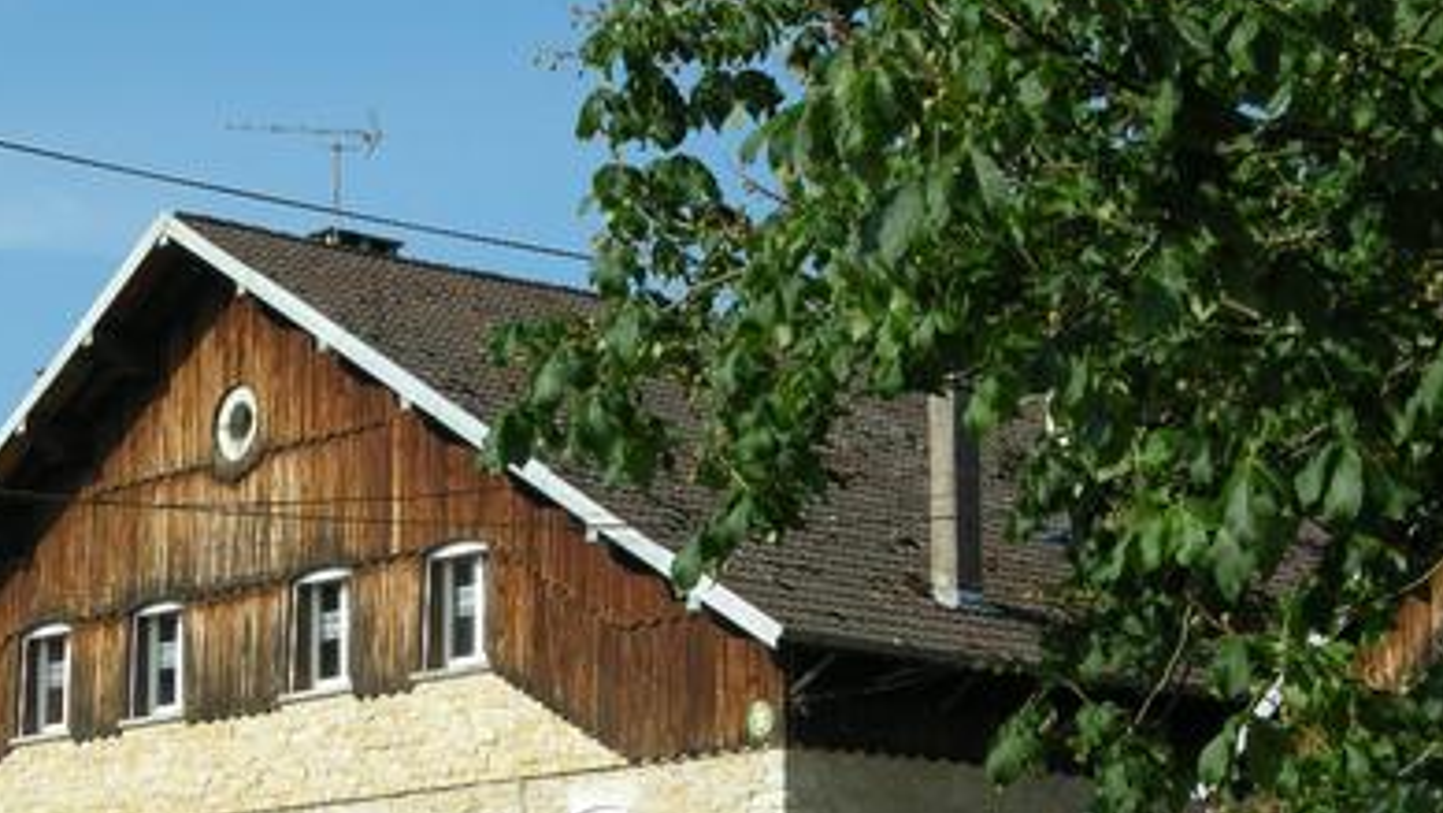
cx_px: 605
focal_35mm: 105
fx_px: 4018
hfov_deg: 20.3
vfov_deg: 11.5
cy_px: 648
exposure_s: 1/286
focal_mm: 15.7
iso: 64
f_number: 5.4
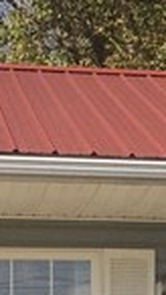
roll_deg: +0.9
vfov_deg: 9.4
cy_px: 447
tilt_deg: +0.0
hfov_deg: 5.4
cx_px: 287
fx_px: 1739
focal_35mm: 222
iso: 32
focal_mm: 4.15
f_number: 2.2
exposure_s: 1/1953
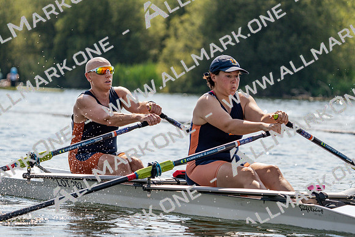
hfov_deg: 9.5
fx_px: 2130
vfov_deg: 6.4
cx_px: 178
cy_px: 118
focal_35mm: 216
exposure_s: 1/1600
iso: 200
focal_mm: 216
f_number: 5.6
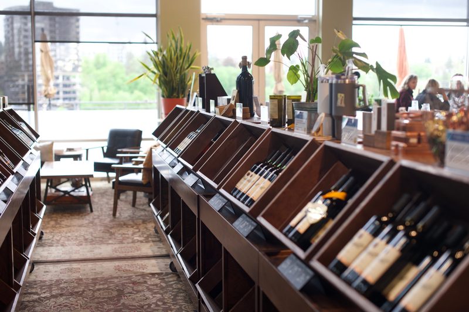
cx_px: 234
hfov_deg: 39.6
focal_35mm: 50
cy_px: 156
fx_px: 651
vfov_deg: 26.9
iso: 720
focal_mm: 50
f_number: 2.8
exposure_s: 1/125
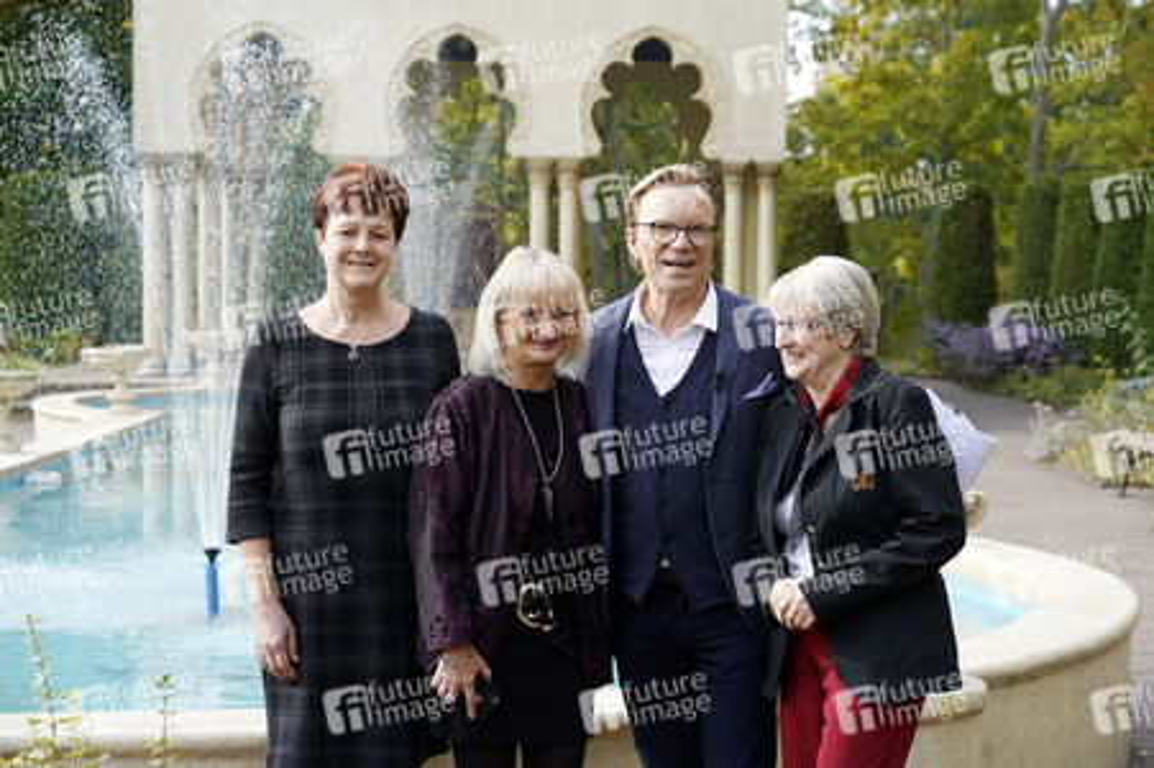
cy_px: 384
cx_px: 577
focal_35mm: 85
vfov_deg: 16.0
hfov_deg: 23.9
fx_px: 2723
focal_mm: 85
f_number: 6.3
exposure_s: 1/320
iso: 200
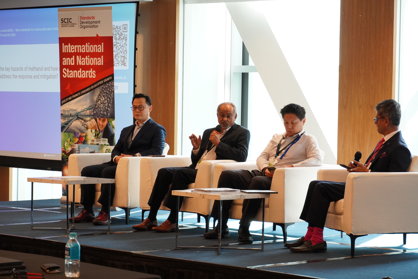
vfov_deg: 11.7
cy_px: 140
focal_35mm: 117
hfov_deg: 17.5
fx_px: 1358
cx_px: 209
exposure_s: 1/125
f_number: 5.6
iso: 1600
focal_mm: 78
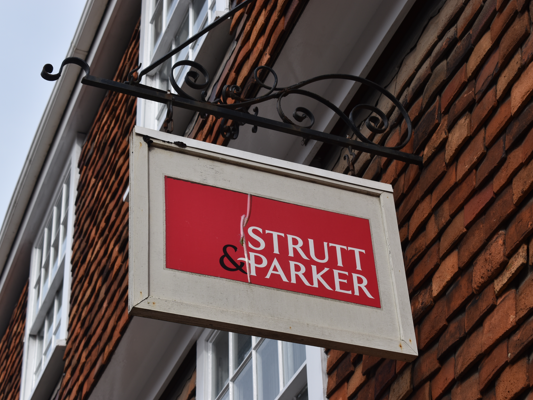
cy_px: 200
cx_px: 273
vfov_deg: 18.9
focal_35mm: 78
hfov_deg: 25.0
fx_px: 1201
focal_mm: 48
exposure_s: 1/250
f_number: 8
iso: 140
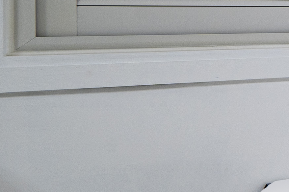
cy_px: 9
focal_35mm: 82
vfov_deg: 16.4
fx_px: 658
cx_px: 878
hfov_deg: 11.3
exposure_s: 1/5
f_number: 10
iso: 100
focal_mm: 12
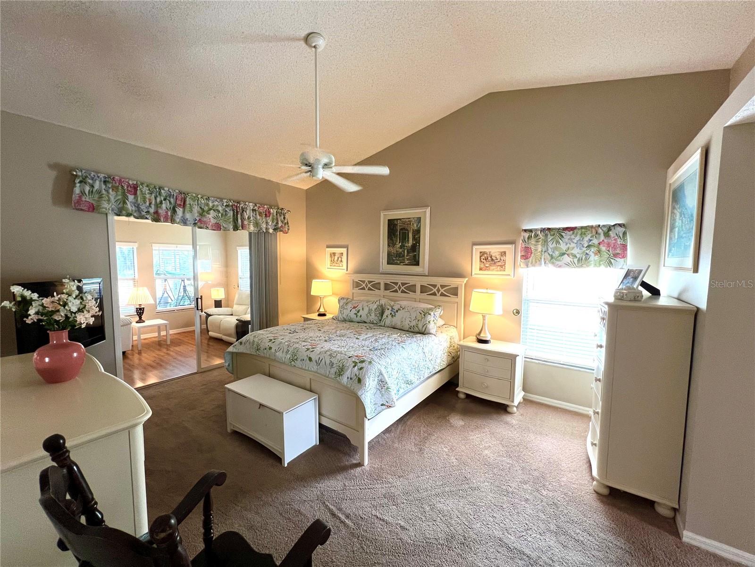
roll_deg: -0.5
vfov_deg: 89.9
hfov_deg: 106.2
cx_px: 378
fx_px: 284
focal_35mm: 13
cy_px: 284
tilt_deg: -4.6
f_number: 1.8
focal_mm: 1.57
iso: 200
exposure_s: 1/60
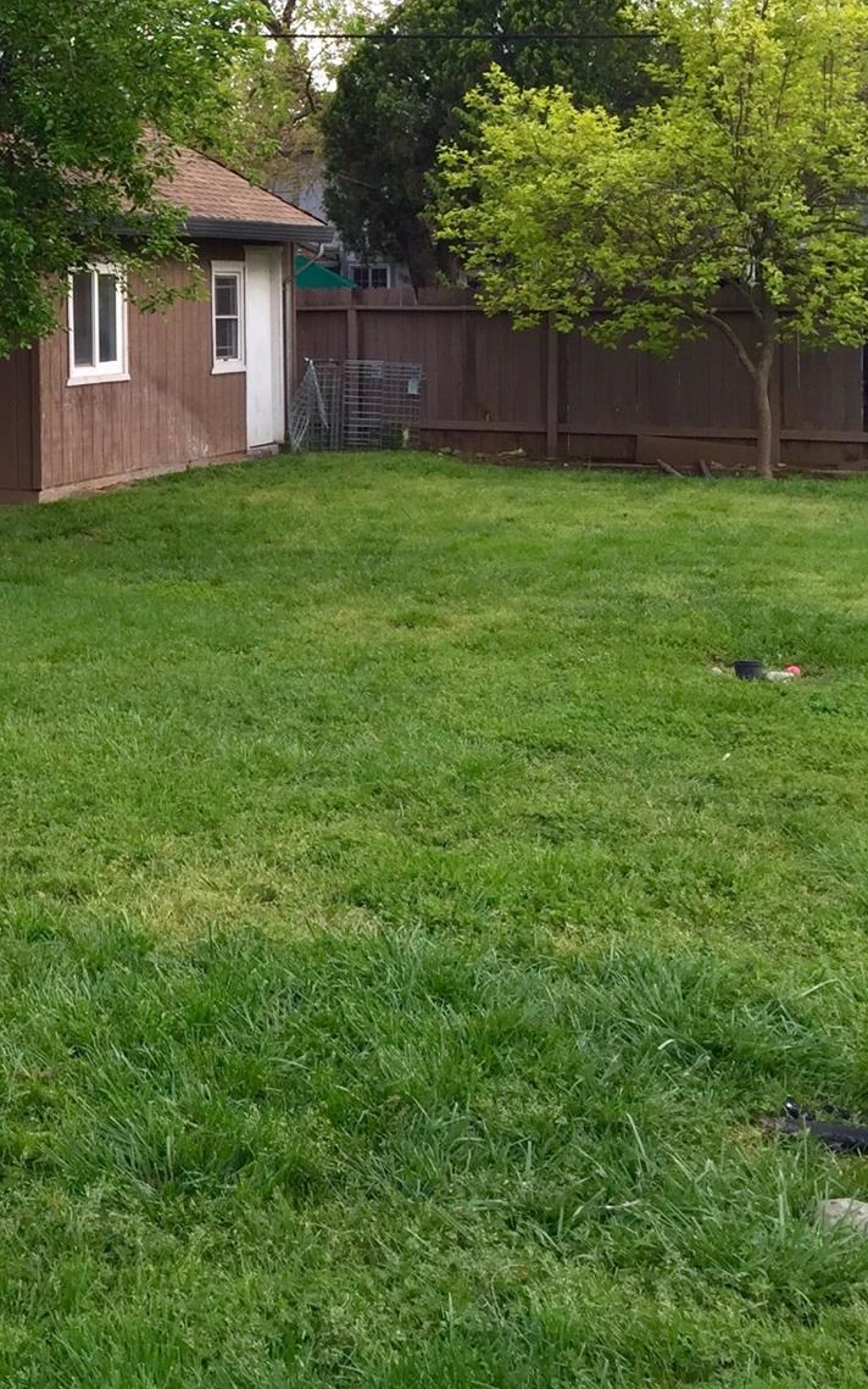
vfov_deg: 36.8
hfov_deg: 22.8
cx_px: -41
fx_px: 2044
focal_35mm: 54
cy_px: 373
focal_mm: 4.15
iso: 40
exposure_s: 1/120
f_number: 2.2
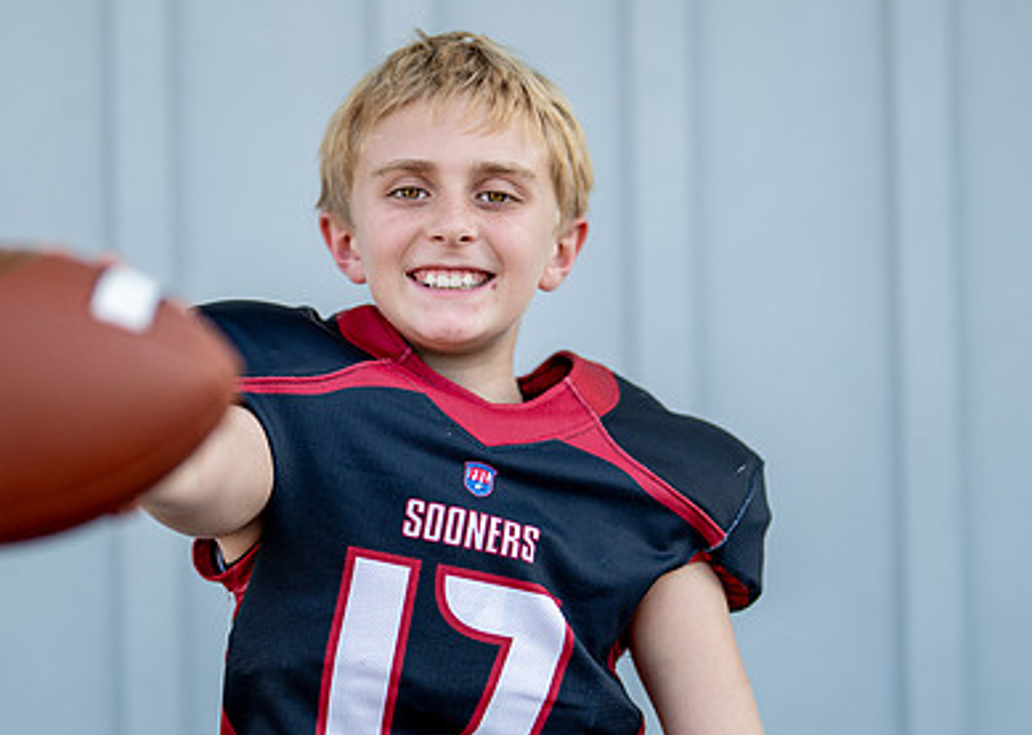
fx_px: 2635
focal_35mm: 90
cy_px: 406
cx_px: 465
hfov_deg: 22.2
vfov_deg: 15.9
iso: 125
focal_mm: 50
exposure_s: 1/2500
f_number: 1.2
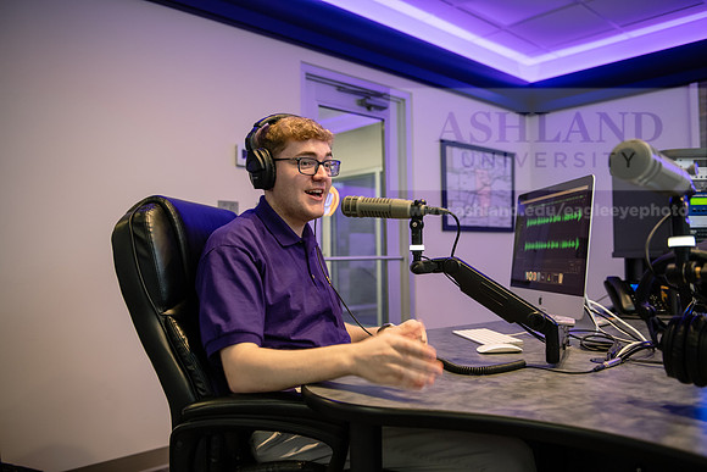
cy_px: 236
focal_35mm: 31
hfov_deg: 60.3
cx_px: 354
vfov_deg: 42.3
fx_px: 609
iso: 1000
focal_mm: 31
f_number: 2.8
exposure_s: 1/60
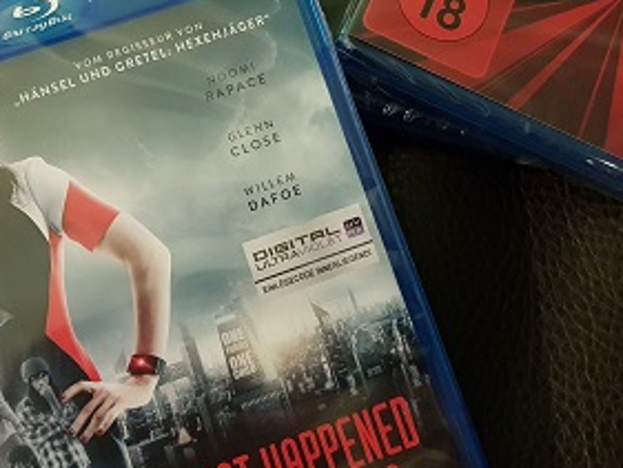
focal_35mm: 56
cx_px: 320
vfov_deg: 25.8
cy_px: 124
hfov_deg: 34.3
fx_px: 1008
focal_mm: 4.2
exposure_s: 1/10
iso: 500
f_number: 1.7
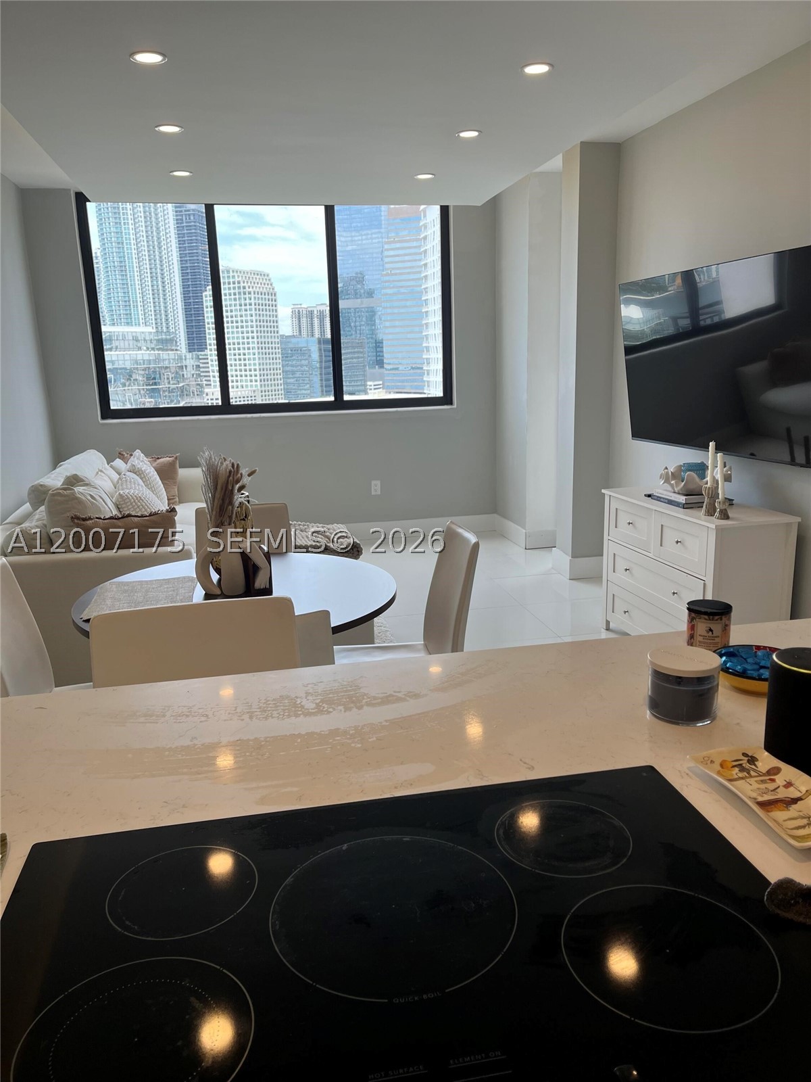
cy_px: 541
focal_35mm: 26
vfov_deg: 67.3
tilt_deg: -12.4
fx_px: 812
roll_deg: +2.8
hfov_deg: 53.1
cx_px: 406
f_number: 1.6
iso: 40
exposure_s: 1/261
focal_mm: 5.1
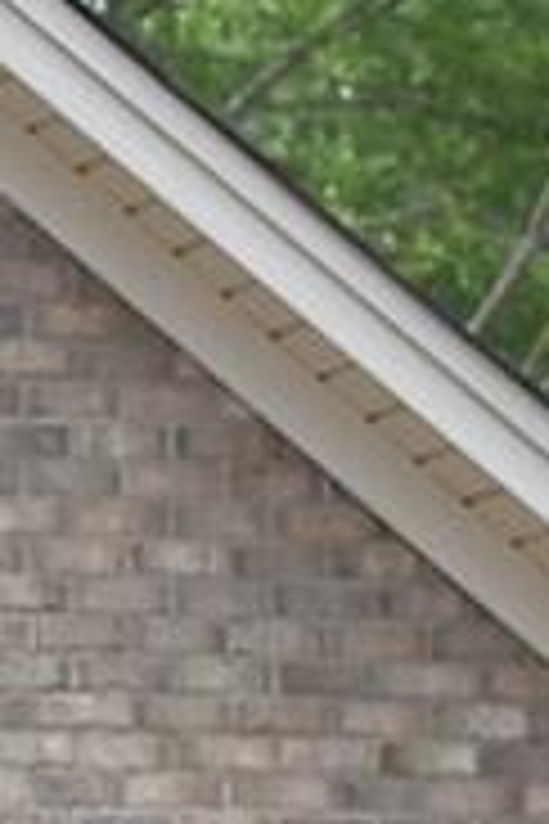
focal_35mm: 589
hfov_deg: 2.2
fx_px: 13463
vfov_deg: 3.5
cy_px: 759
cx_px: -2664
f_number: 4.2
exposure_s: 1/400
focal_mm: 35
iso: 100
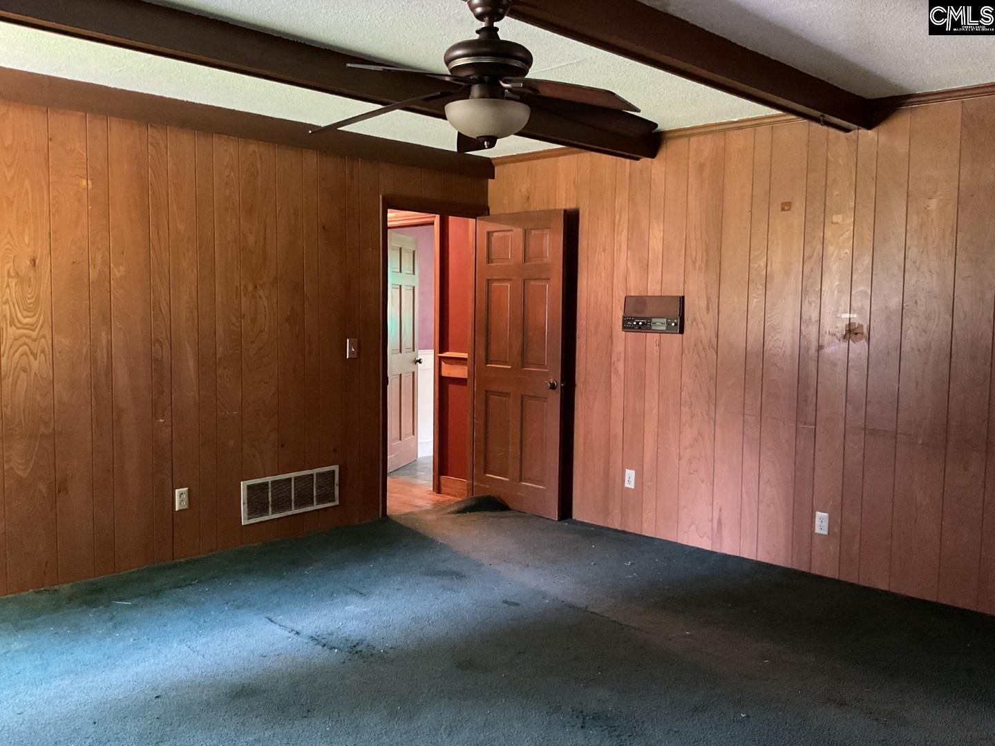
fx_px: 834
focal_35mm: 29
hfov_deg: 61.7
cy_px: 373
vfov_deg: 48.2
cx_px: 498
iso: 500
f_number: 1.8
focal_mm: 3
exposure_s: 1/24
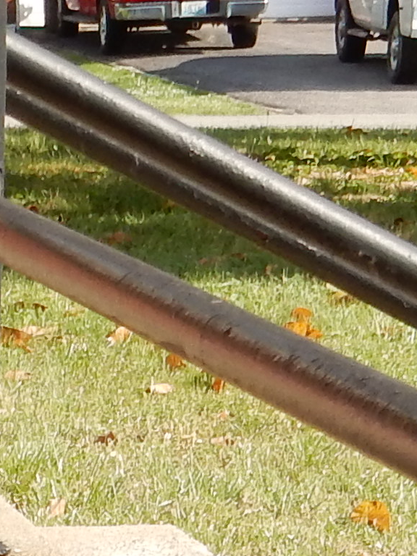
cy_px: 1066
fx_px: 4144
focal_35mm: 258
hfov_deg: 5.6
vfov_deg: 7.4
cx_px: -430
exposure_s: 1/400
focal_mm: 7.6
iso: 125
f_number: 4.2
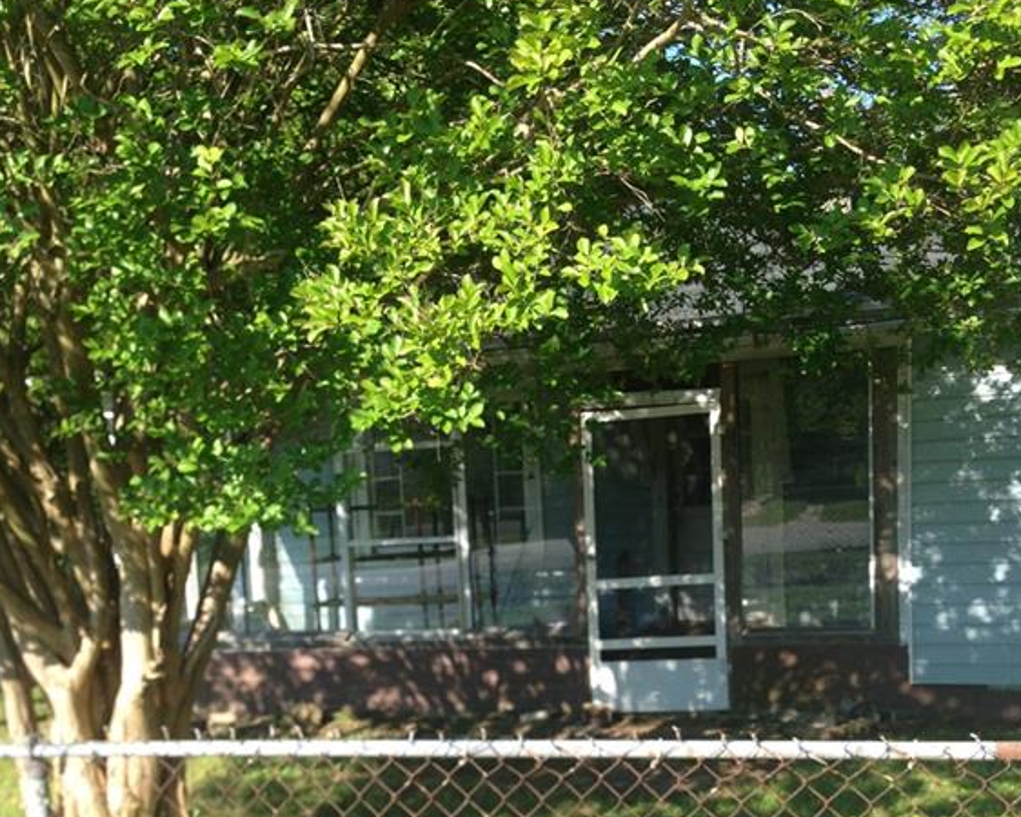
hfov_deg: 42.0
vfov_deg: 33.5
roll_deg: +0.4
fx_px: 1330
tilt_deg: -5.1
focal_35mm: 44
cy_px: 612
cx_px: 505
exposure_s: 1/441
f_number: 2.4
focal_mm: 4.12
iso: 50
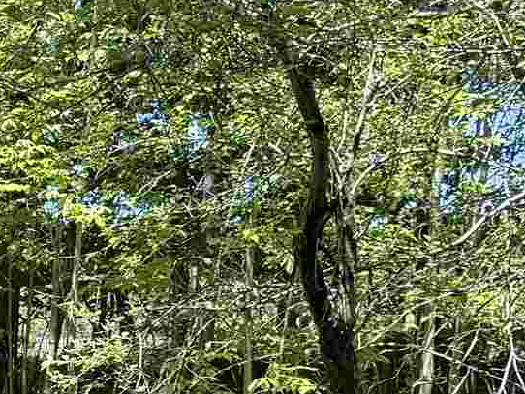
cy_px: 563
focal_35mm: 136
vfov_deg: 10.6
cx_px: -452
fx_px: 2064
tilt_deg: -1.8
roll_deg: -1.0
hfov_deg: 13.0
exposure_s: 1/796
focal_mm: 6.76
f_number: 1.78
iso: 80
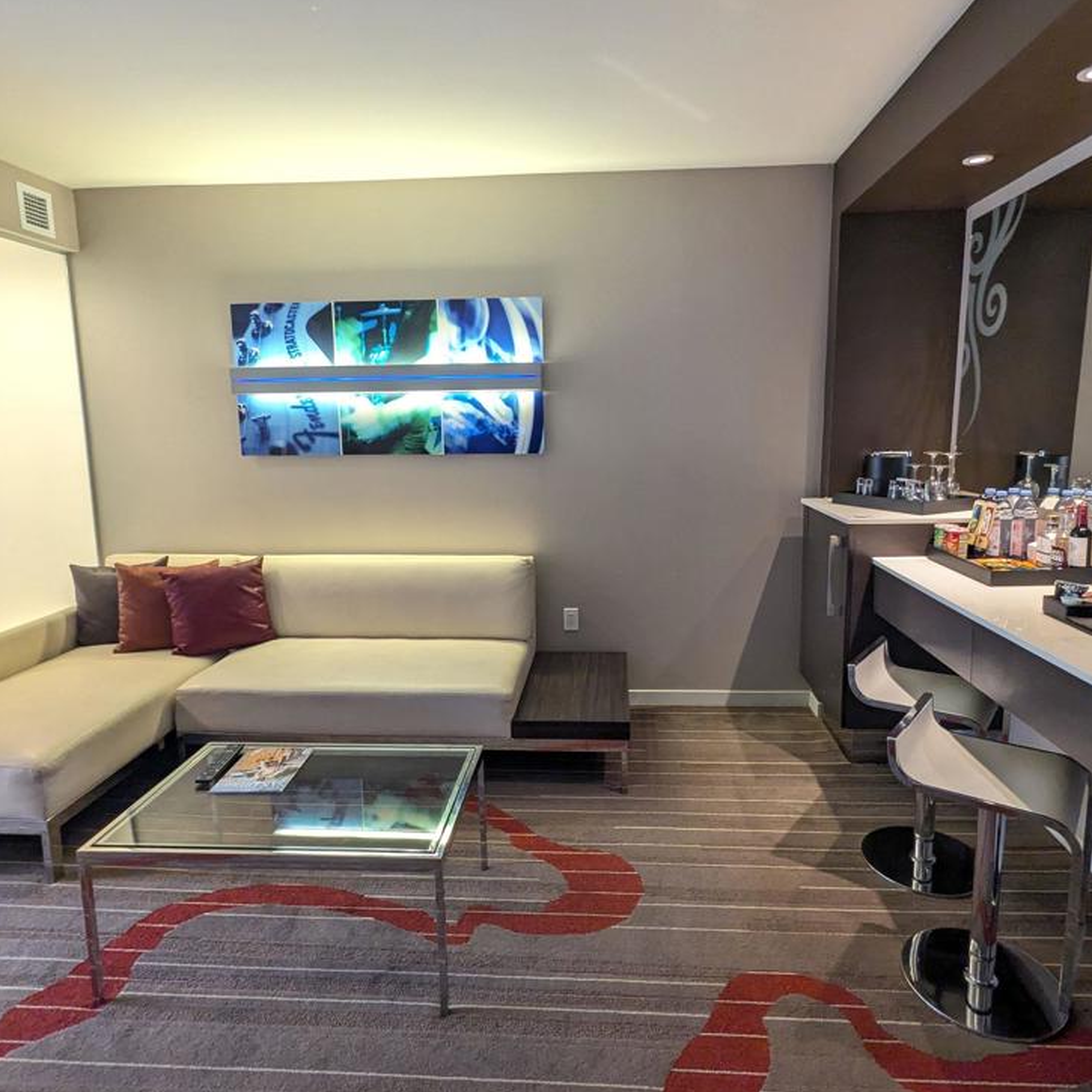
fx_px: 714
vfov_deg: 74.8
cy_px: 522
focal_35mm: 20
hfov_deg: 74.8
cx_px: 574
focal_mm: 2.35
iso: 355
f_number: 2.2
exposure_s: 1/60
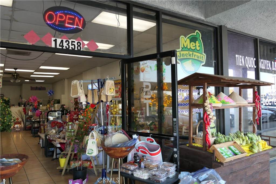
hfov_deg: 65.5
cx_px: 138
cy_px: 92
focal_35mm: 28
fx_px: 215
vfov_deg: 46.4
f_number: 2.9
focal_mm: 10.11
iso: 160
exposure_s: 1/80
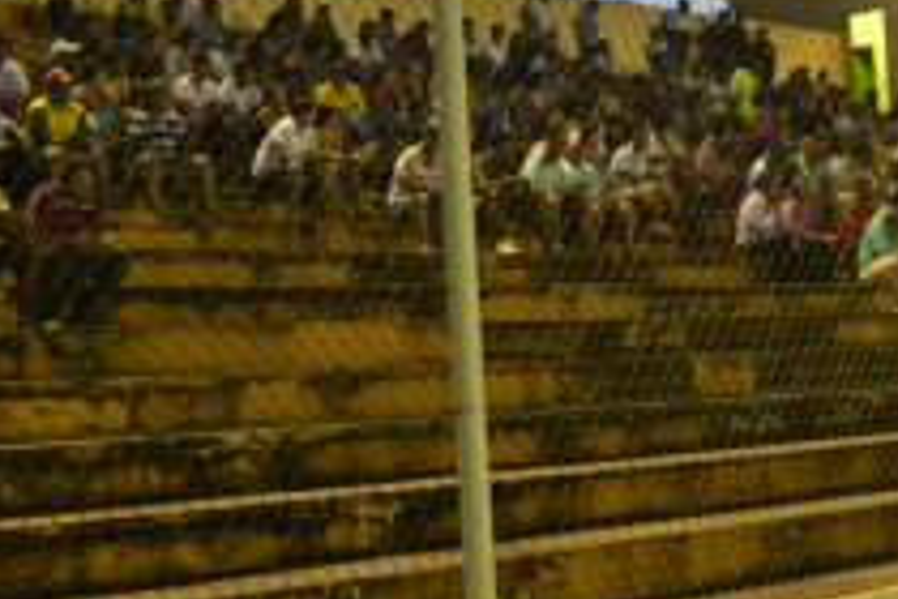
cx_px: 778
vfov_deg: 14.7
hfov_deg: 21.5
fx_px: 2320
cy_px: 237
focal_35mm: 93
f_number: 3.8
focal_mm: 26
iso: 3200
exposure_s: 1/60
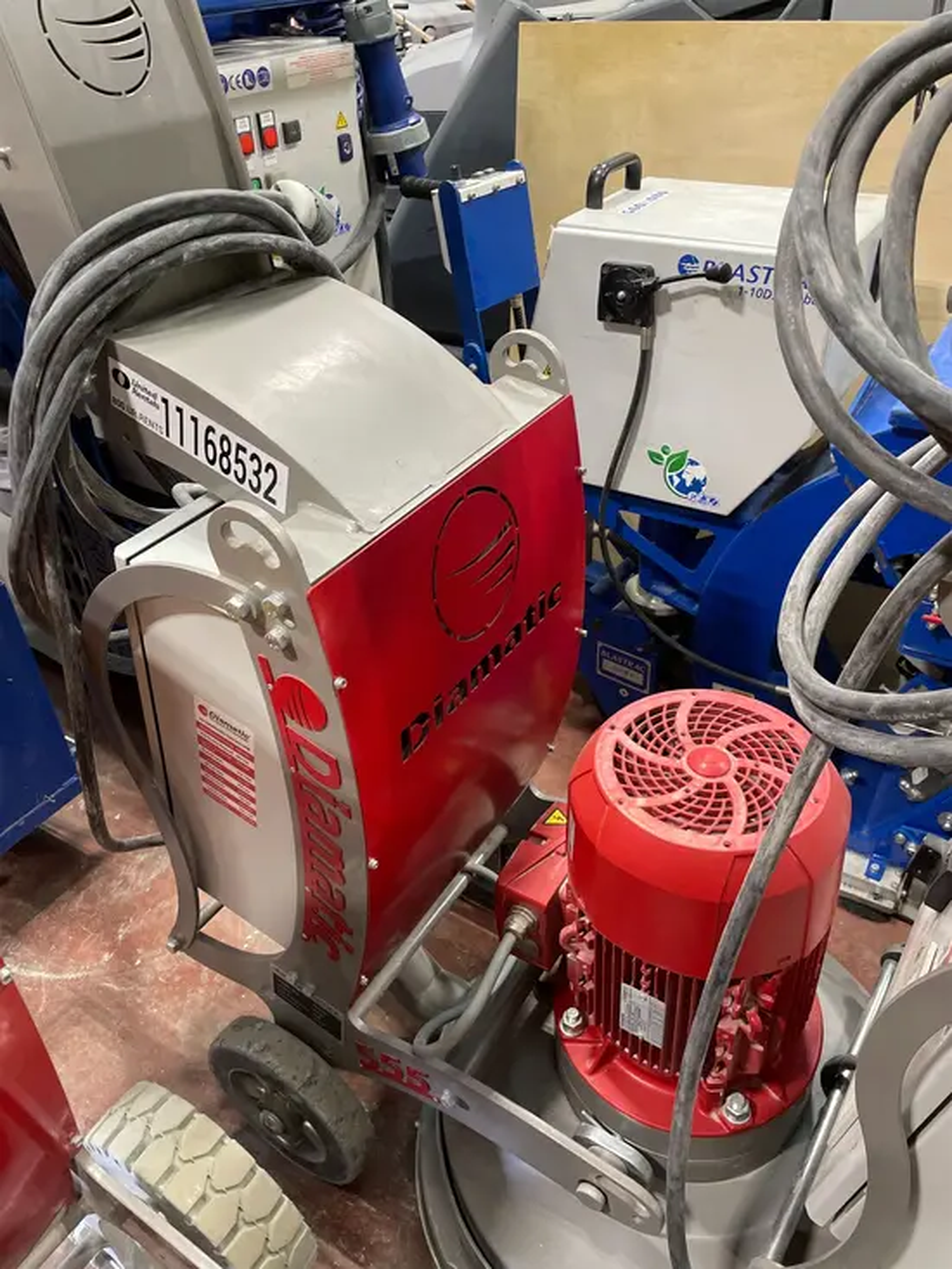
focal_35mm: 26
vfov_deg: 67.3
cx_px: 476
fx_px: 953
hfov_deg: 53.1
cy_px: 634
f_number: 1.6
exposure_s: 1/60
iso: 250
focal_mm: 4.2
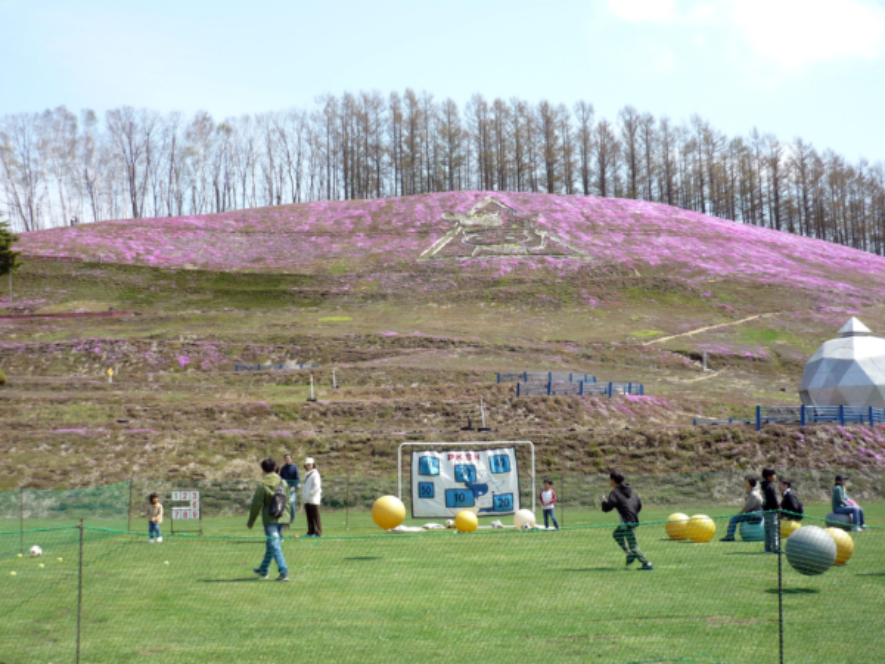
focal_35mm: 41
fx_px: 1048
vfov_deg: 35.1
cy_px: 332
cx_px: 442
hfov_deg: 45.8
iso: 100
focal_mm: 6.8
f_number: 3
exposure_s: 1/640
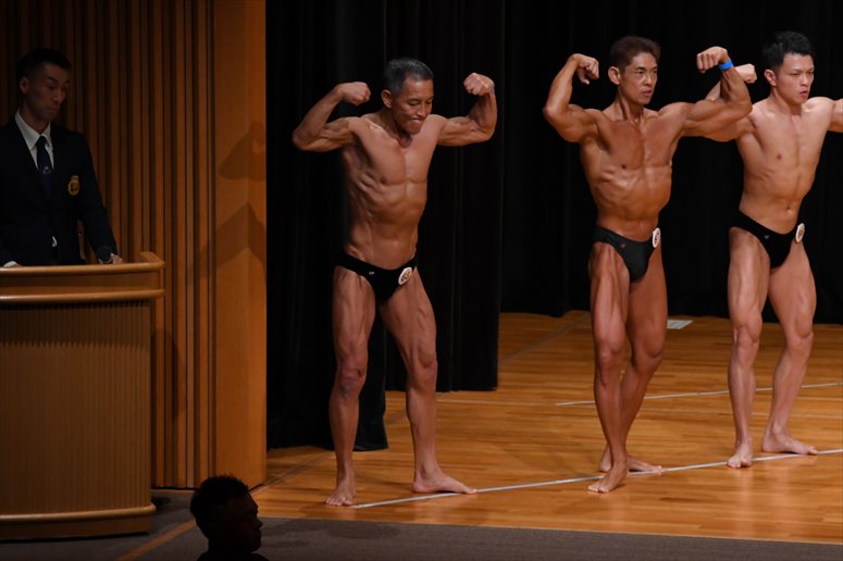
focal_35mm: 255
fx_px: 5968
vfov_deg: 5.4
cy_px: 280
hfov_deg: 8.1
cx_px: 422
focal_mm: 170
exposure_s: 1/400
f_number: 5.6
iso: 3200
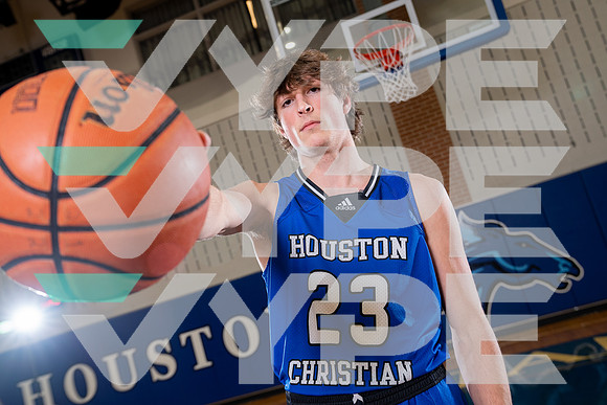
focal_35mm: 36
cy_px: 202
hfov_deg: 53.1
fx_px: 607
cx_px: 304
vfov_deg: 36.9
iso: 640
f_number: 4.5
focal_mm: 36
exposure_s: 1/200
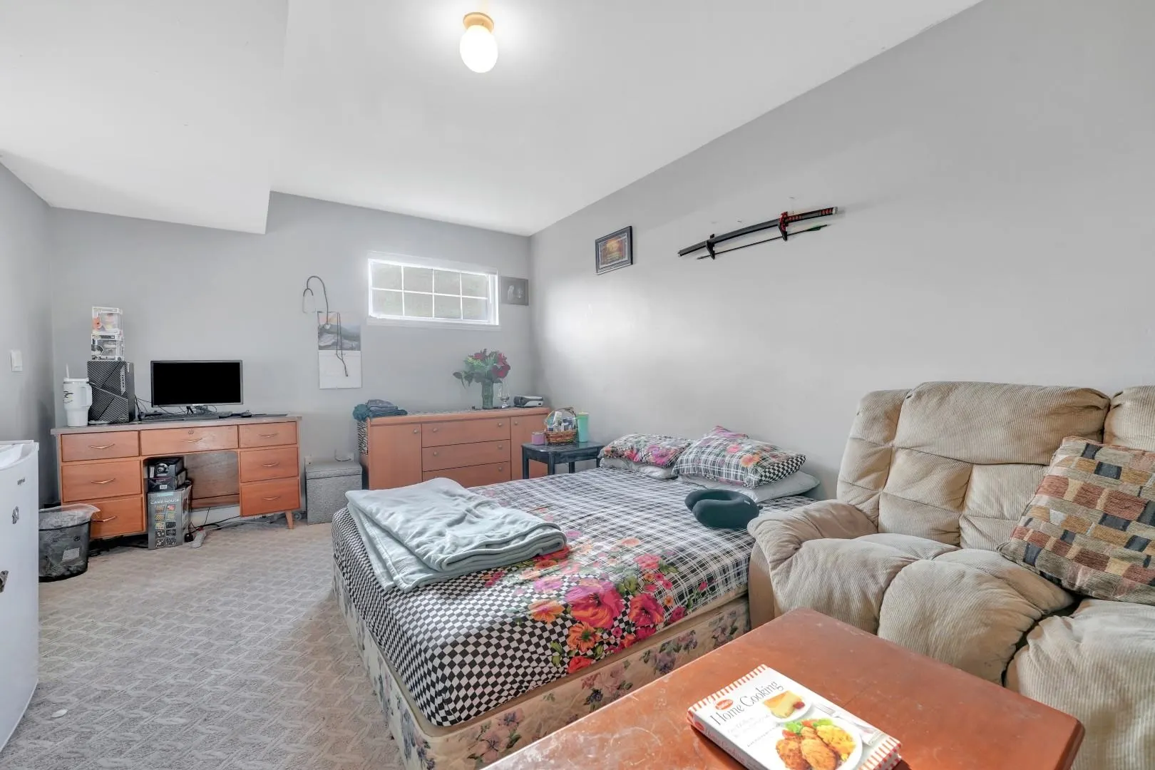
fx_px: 478
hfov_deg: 100.8
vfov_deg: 77.7
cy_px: 385
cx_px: 578
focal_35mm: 15
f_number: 8
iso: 400
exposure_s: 1/15
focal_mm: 14.9
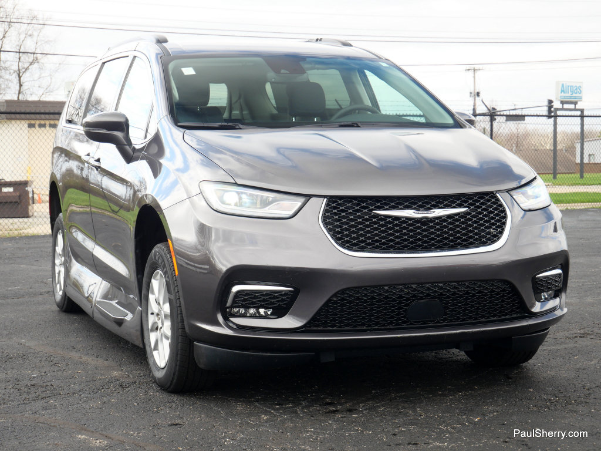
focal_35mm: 64
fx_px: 1111
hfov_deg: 30.3
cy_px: 226
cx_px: 300
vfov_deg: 22.9
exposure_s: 1/100
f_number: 5
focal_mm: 32
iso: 200
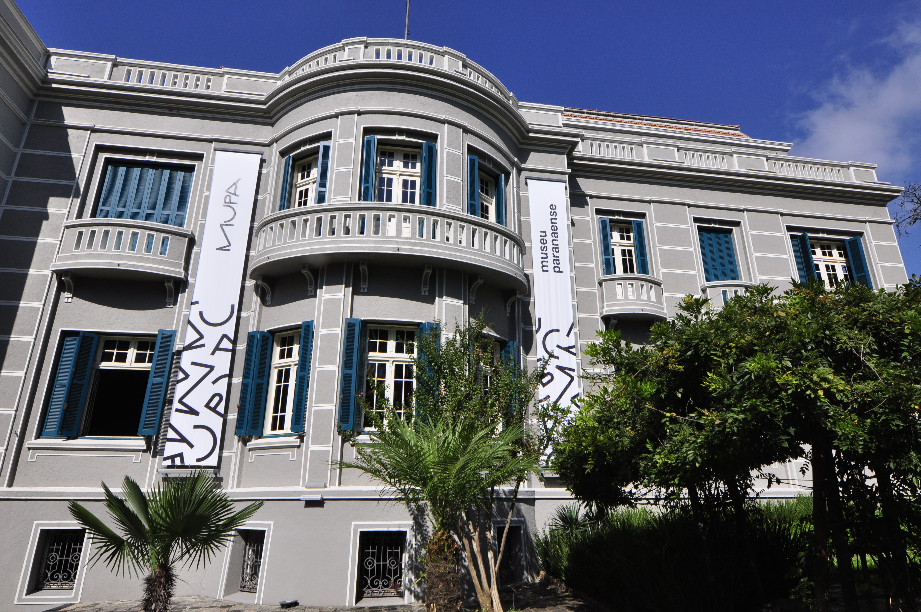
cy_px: 306
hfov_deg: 81.3
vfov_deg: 59.4
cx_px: 460
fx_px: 537
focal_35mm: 21
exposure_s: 1/640
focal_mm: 14
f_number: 14
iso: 400
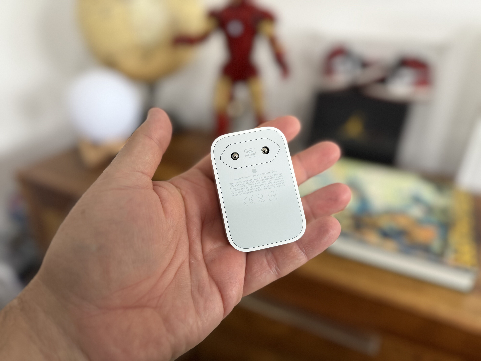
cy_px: 180
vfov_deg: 56.8
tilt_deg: -28.0
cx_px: 240
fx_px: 333
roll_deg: -0.5
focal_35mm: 24
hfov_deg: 71.6
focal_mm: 6.76
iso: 160
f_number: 1.78
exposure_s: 1/47
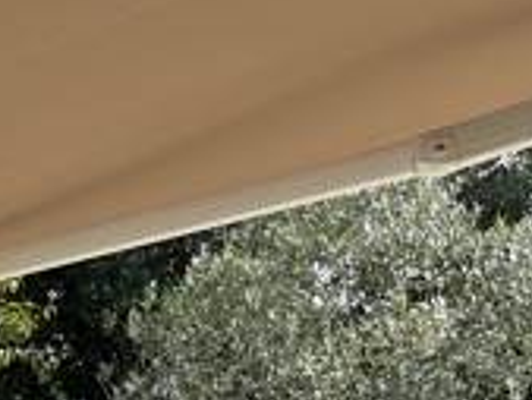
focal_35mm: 123
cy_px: 869
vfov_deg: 10.7
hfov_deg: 14.7
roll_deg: -0.5
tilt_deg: -6.8
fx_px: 1892
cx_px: -312
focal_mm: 5.1
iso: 50
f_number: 1.6
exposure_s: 1/2410
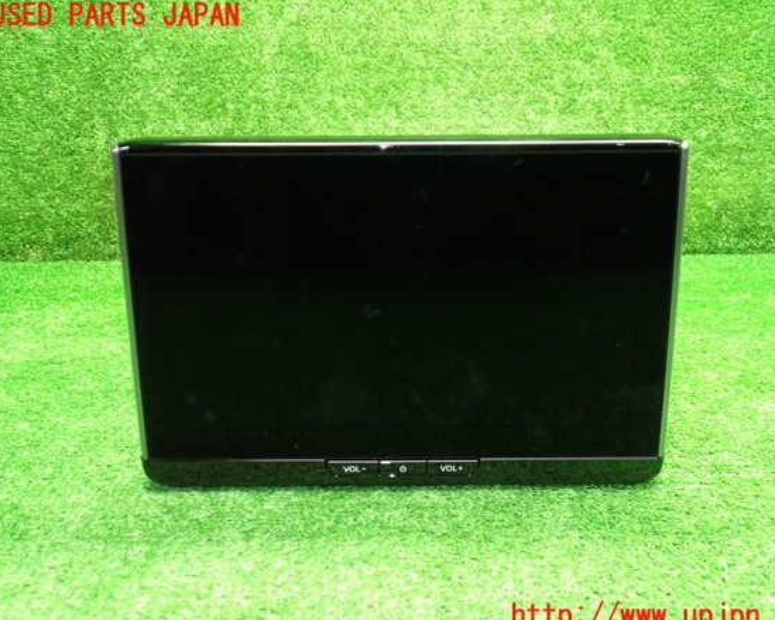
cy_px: 316
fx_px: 734
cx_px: 407
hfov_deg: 55.6
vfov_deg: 45.8
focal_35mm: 32
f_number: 2.3
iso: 800
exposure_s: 1/30
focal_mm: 5.4
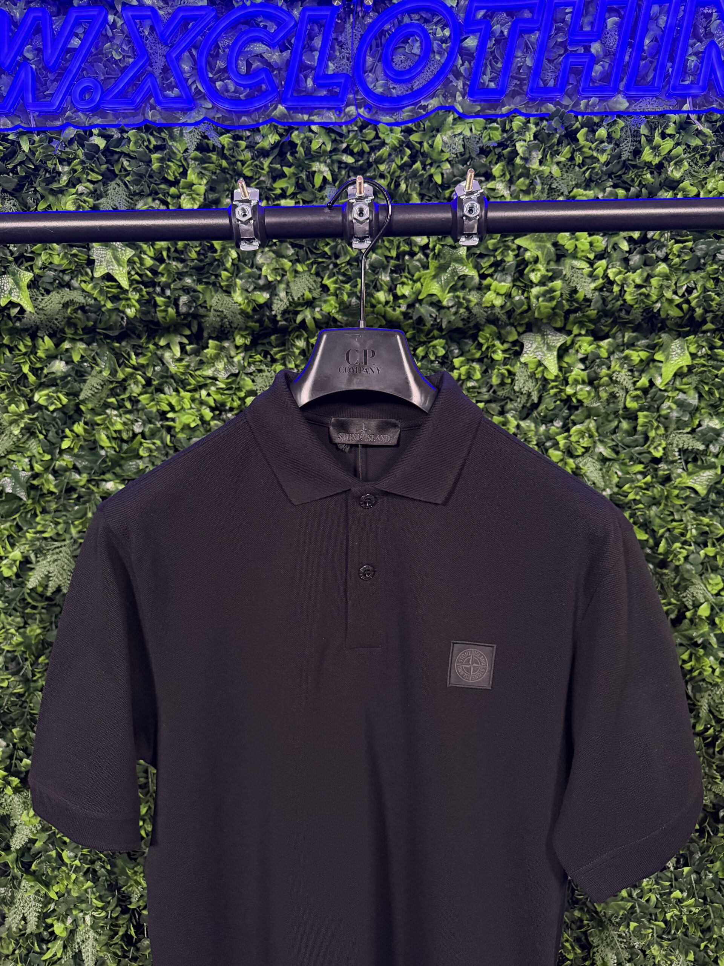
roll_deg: -0.1
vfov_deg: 71.6
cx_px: 362
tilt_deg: -6.4
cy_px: 483
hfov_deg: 56.8
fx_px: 669
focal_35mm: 24
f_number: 1.78
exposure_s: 1/32
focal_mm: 6.76
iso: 800
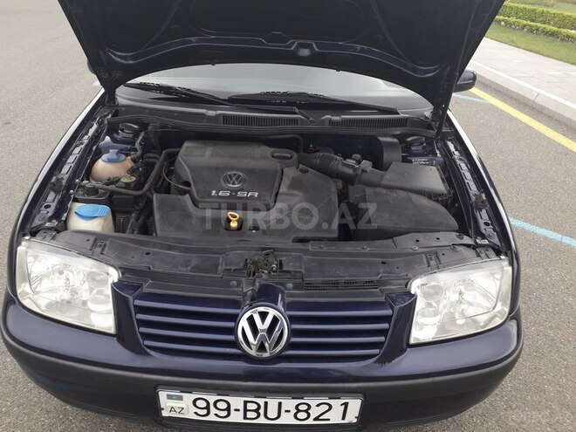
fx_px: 449
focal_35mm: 27
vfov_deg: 51.4
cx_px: 288
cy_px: 216
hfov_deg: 65.3
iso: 50
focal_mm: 3.6
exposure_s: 1/100
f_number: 1.9
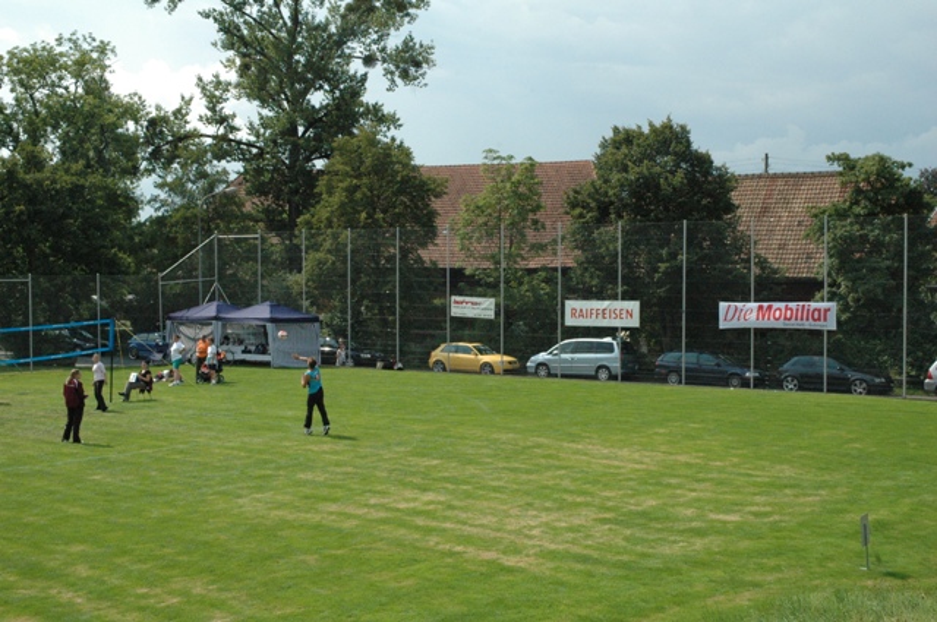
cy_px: 311
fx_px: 1326
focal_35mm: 51
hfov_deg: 38.9
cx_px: 468
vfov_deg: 26.4
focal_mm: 34
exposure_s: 1/1000
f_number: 16
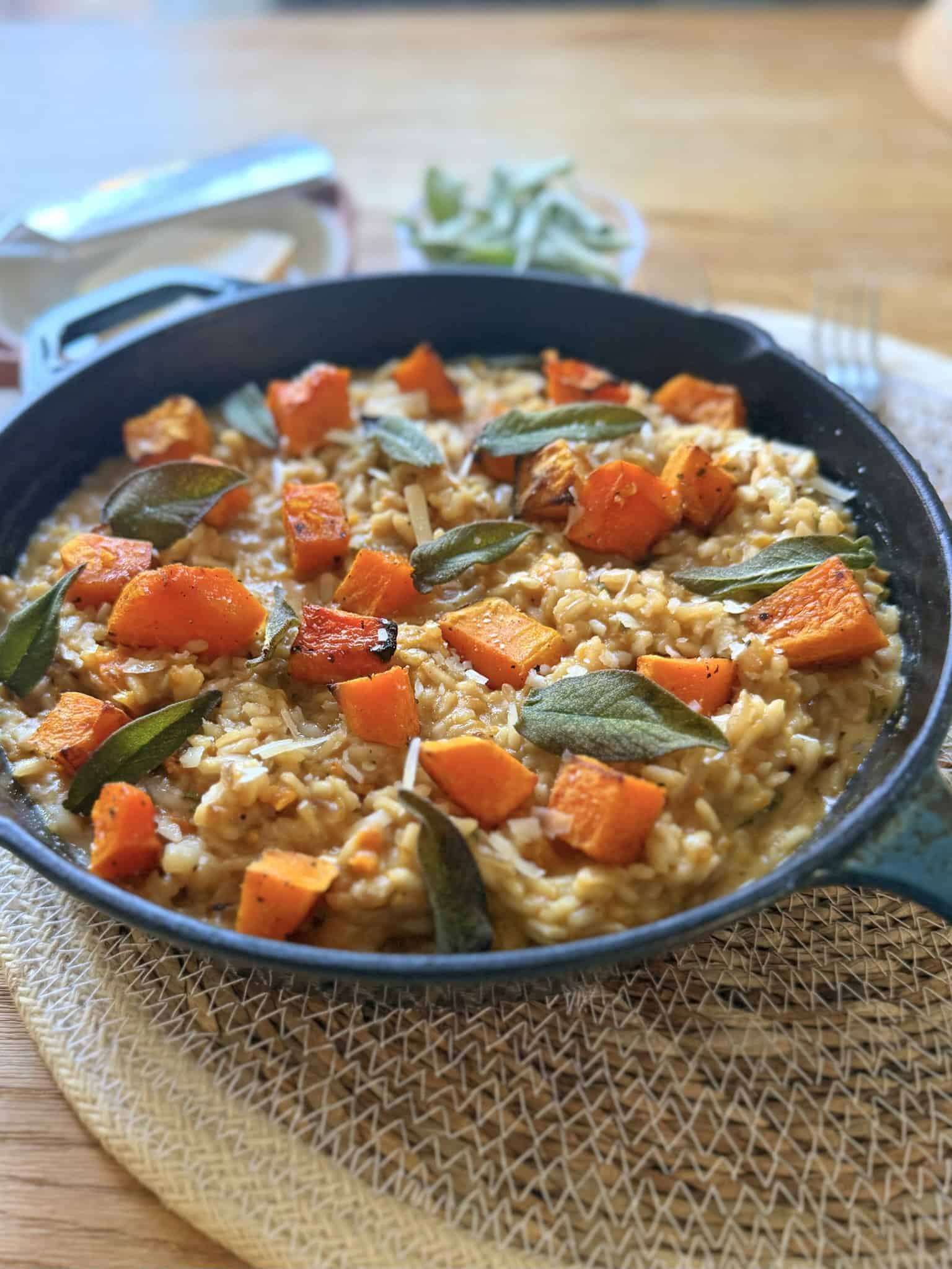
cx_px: 476
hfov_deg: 56.8
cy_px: 634
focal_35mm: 24
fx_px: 880
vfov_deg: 71.6
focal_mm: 6.8
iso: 320
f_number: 1.8
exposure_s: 1/50
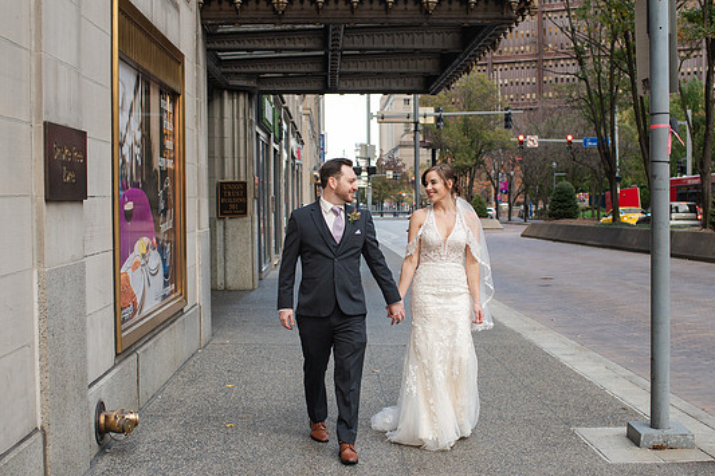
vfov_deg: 27.0
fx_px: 993
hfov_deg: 39.6
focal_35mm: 50
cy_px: 231
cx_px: 372
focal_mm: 35
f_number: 3.5
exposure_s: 1/400
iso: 640
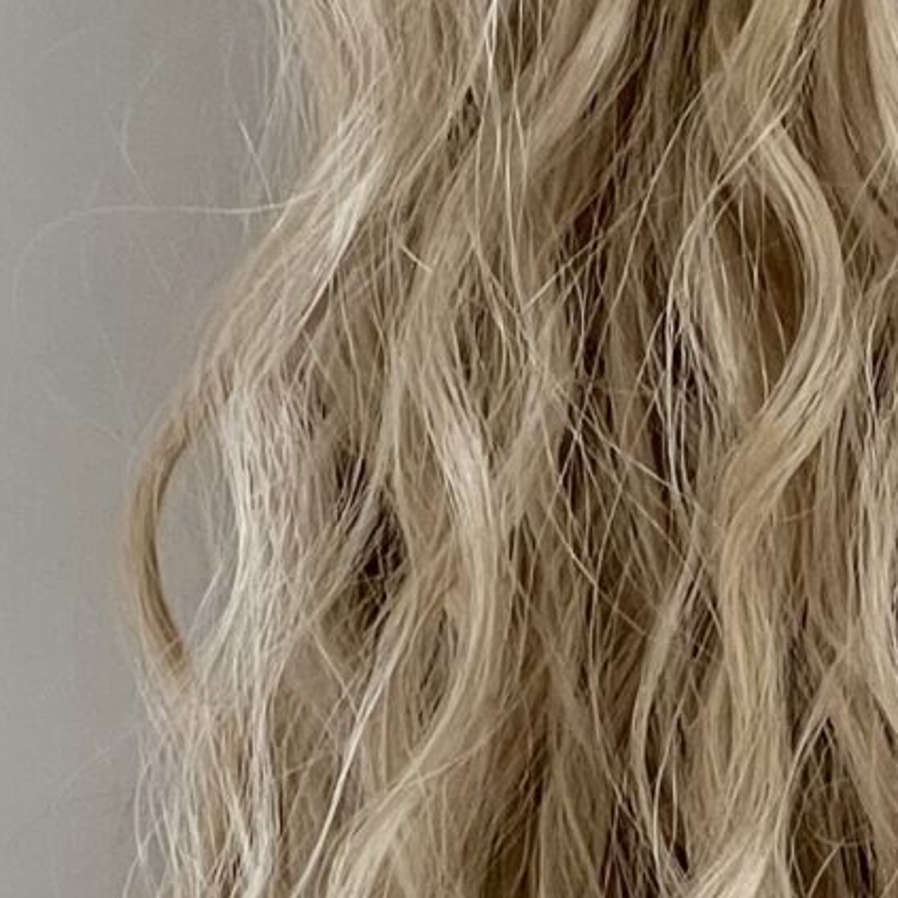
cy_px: 1376
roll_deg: -0.4
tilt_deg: -10.3
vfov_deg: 4.2
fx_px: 12092
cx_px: 1115
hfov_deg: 4.2
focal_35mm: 412
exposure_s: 1/99
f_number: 2.8
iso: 80
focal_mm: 9
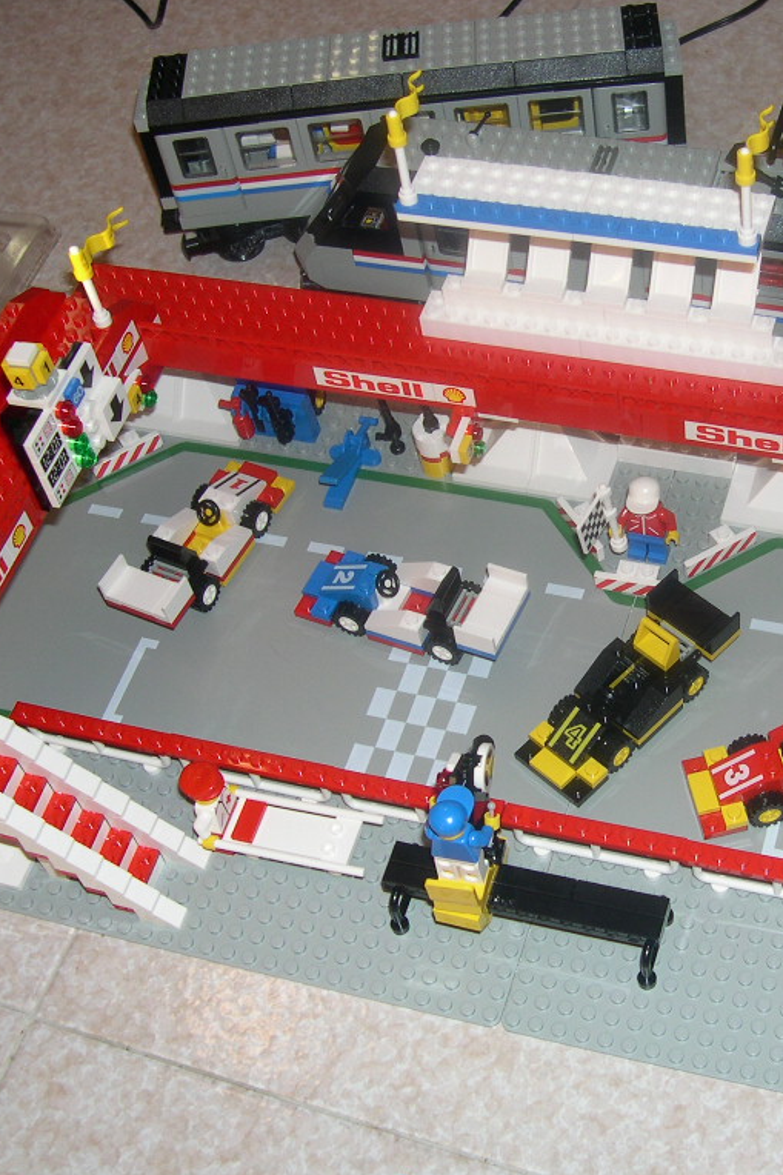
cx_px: 591
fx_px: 1730
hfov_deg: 25.2
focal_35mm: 53
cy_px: 588
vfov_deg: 37.5
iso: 100
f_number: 2.8
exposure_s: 1/60
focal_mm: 8
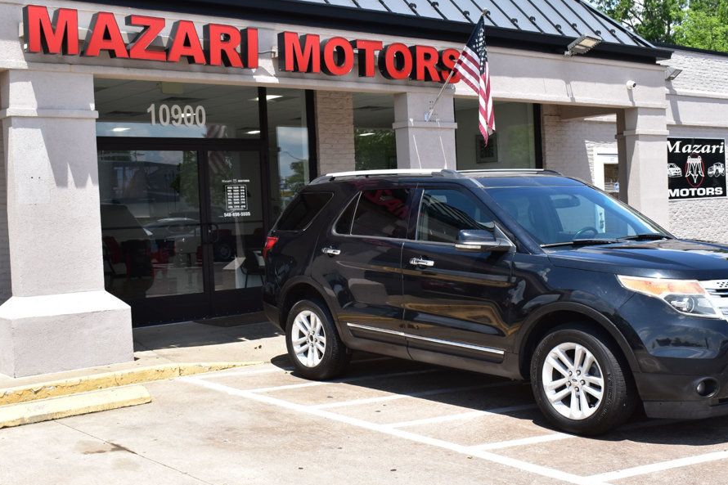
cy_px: 246
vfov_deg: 28.9
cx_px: 372
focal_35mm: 47
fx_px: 942
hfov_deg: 42.3
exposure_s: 1/400
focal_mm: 27
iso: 400
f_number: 11
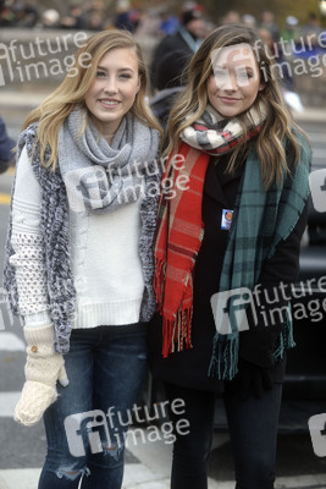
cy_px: 244
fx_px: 1113
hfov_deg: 16.7
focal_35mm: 82
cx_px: 163
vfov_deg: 24.8
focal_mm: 82
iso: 500
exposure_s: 1/1000
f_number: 4
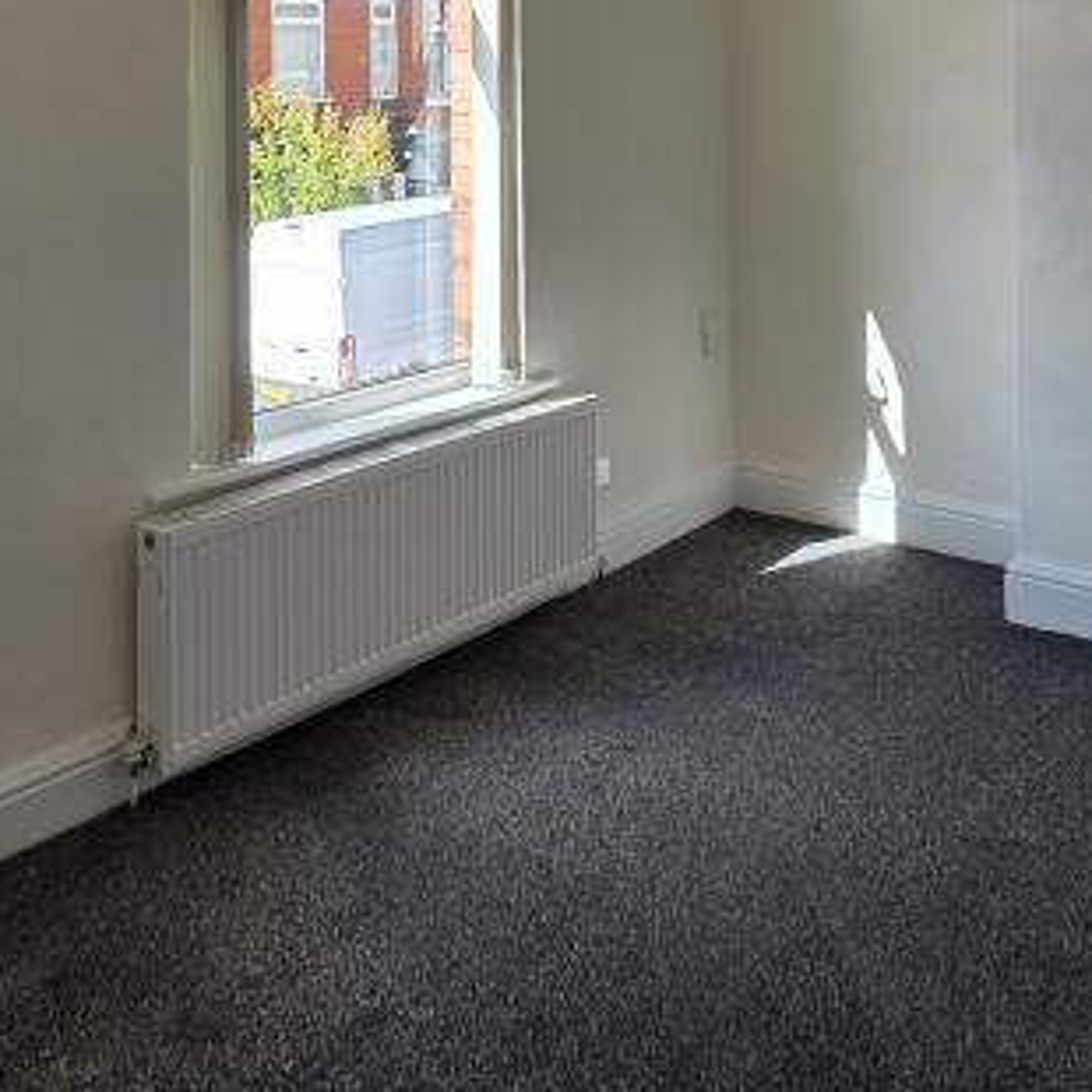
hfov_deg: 43.5
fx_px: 1356
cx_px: 694
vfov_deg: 39.7
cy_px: 53
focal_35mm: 38
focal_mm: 2.2
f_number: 1.9
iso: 40
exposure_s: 1/267
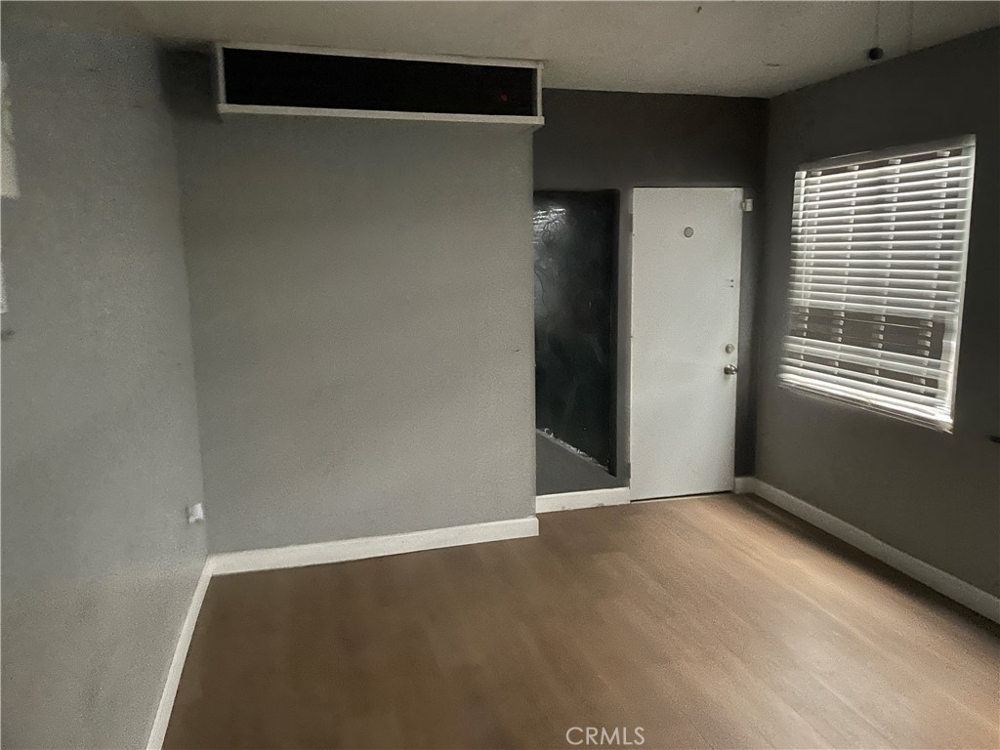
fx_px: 751
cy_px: 375
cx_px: 500
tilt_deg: -9.0
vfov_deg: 53.1
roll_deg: +0.4
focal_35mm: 26
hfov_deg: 67.3
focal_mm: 4.2
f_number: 1.6
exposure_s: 1/11
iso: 500
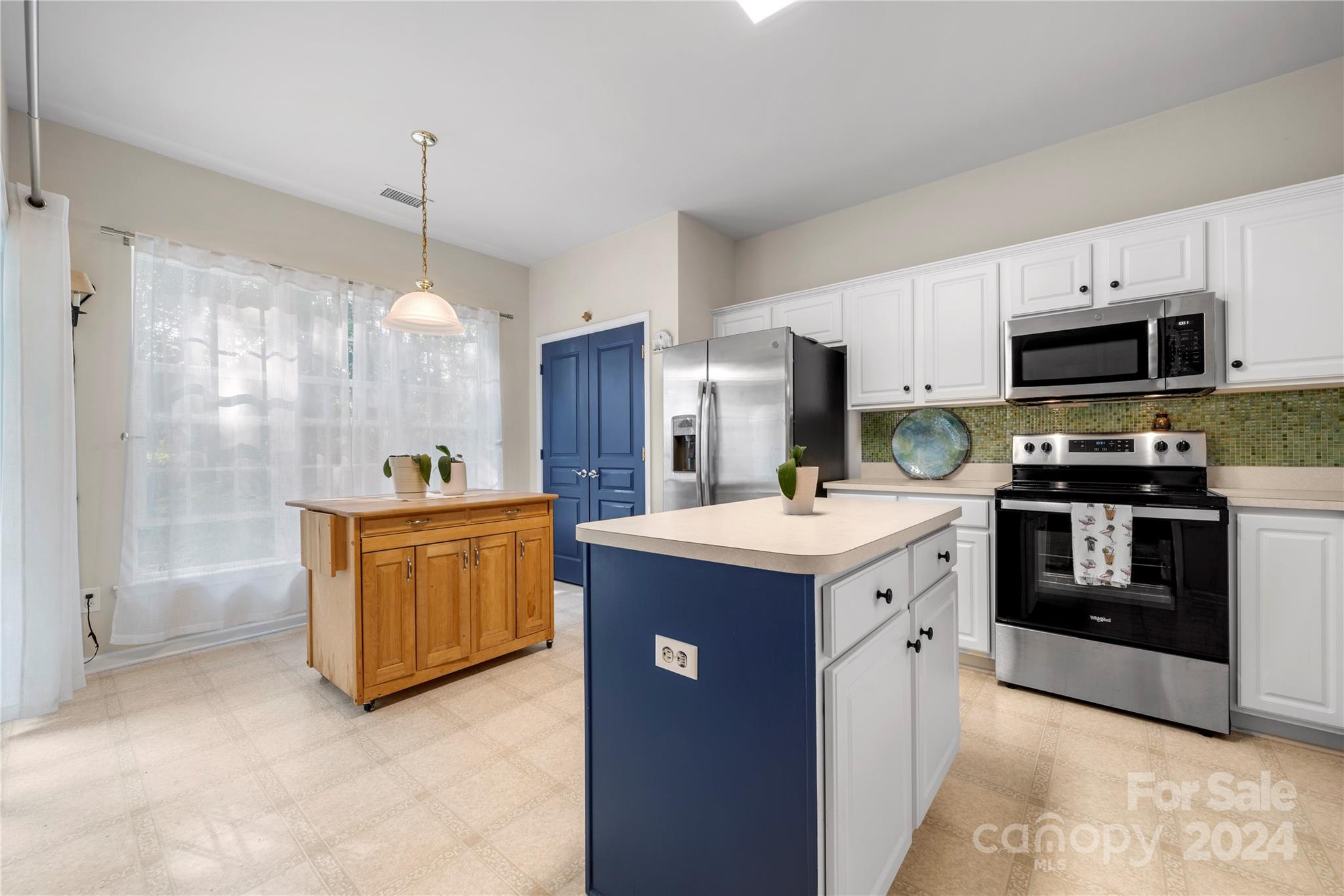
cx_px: 672
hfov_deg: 104.3
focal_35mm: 14
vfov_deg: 81.2
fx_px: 523
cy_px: 448
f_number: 9
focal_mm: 14
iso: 200
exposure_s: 1/1.25
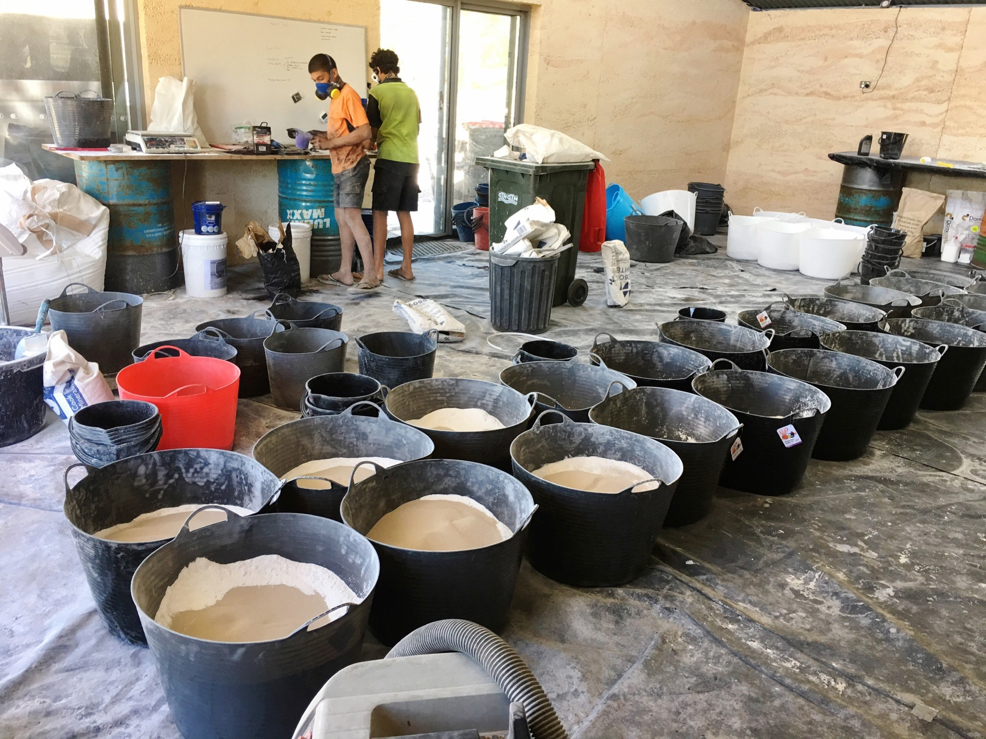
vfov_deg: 48.2
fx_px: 826
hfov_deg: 61.7
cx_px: 493
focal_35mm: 29
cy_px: 370
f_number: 2.2
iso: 40
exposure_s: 1/33
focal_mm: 4.15
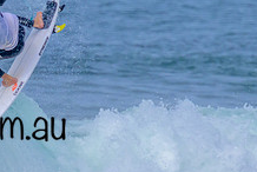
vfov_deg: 0.5
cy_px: 59
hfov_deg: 0.7
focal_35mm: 2919
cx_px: 47
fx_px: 20866
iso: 800
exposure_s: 1/2000
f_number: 11
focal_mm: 800
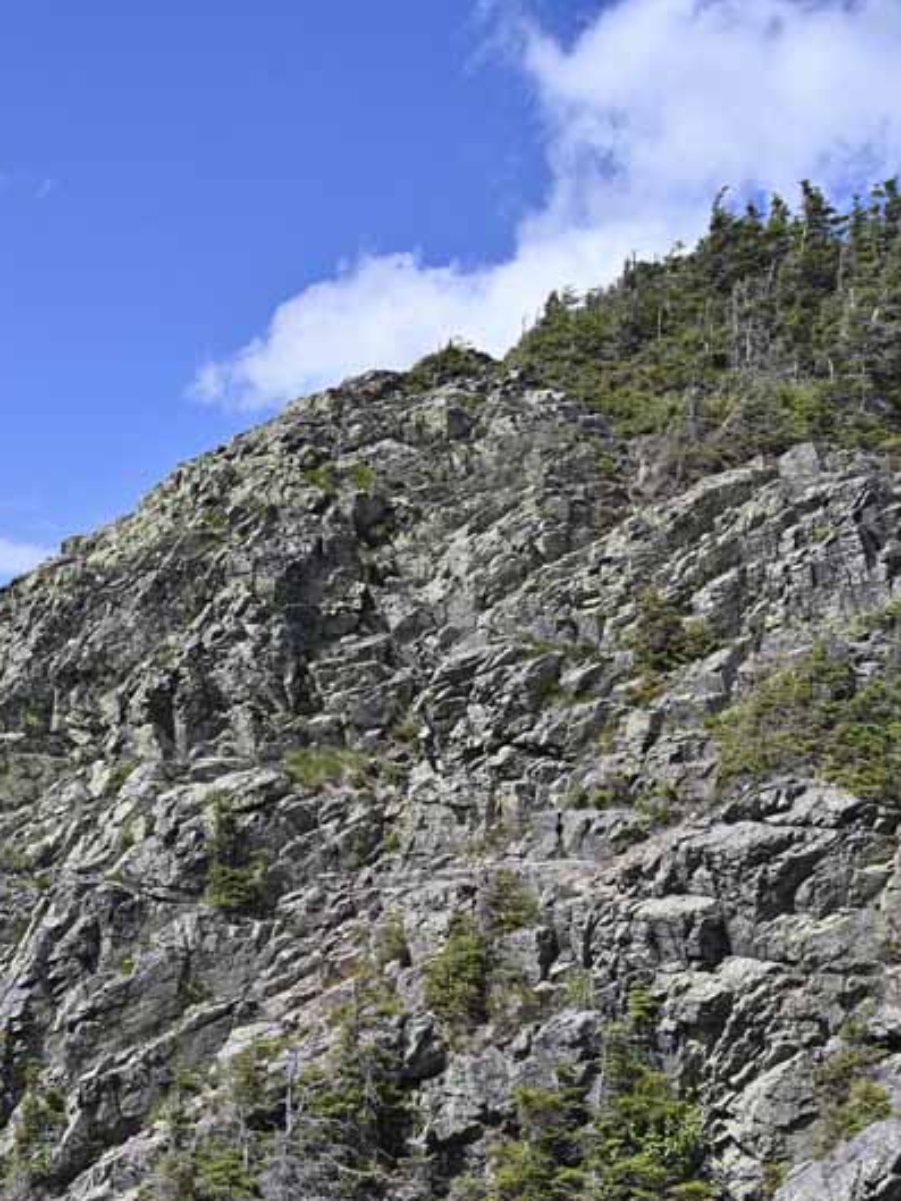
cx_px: 449
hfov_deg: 30.3
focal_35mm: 48
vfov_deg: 39.6
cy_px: 603
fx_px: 1665
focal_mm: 33
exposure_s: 1/640
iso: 64
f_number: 5
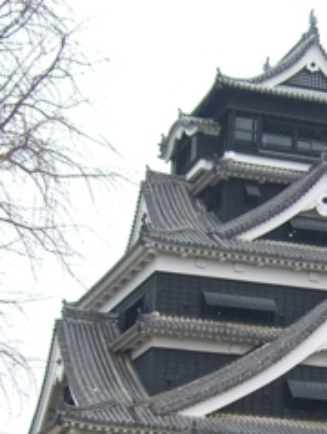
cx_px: 401
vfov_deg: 15.3
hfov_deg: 11.5
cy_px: 392
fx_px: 1595
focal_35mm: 127
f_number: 2.8
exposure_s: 1/200
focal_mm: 7.9
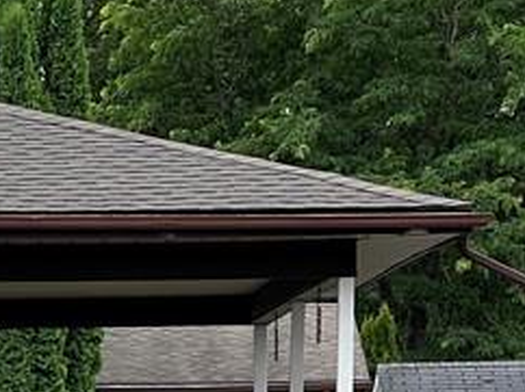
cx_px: -408
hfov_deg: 7.1
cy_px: 684
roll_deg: -0.4
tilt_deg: -2.9
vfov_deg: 5.4
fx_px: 4106
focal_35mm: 271
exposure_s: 1/317
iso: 20
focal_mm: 7.5
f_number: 2.2
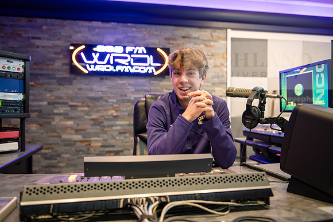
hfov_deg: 58.7
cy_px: 111
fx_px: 296
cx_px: 166
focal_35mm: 32
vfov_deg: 41.1
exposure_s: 1/60
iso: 1250
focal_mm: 32
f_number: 2.8
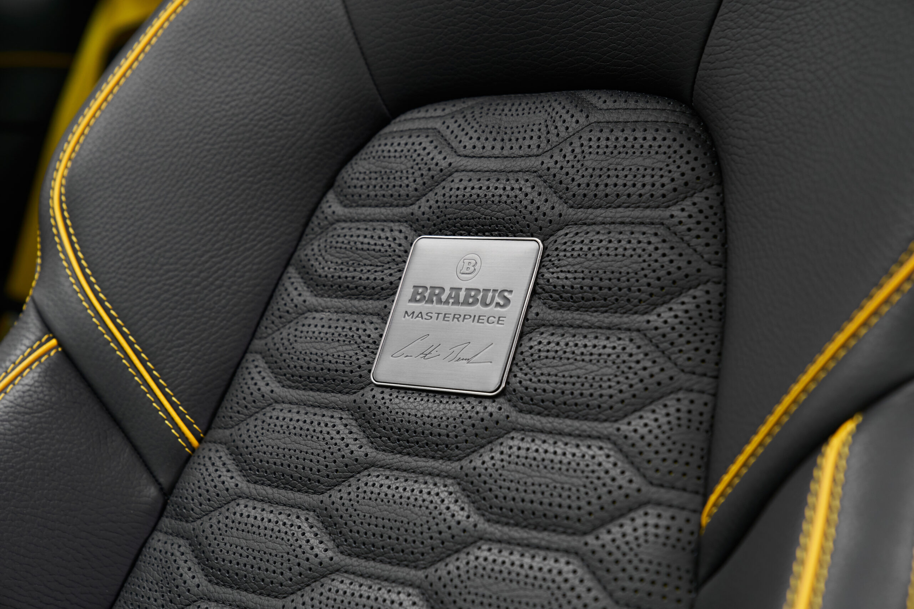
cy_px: 304
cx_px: 457
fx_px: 1777
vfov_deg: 19.5
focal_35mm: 70
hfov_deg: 28.8
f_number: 6.3
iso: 500
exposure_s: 1/50
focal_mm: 70
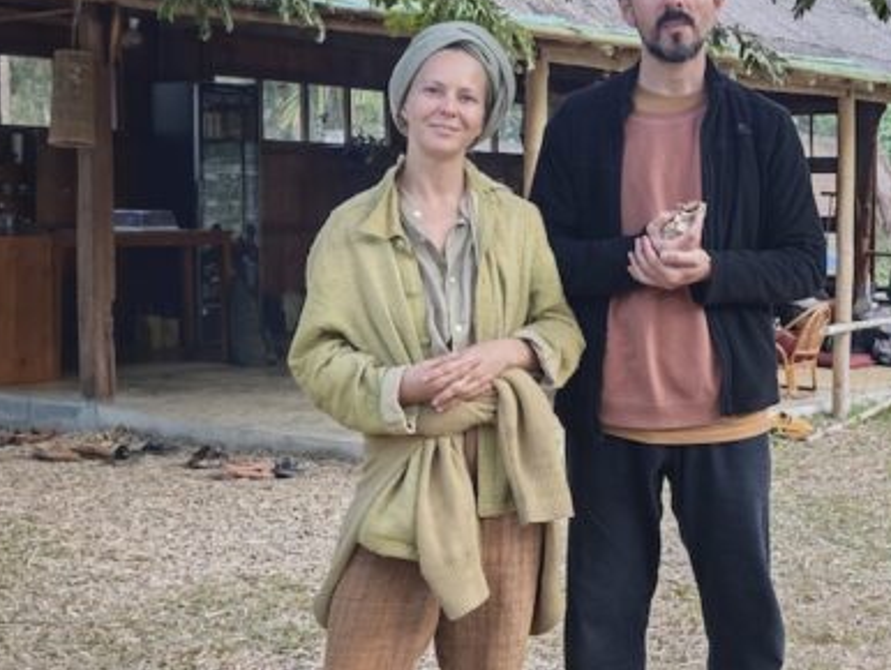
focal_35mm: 61
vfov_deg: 24.0
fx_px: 1571
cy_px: 303
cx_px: 628
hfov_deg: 31.3
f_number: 1.6
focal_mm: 6.55
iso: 400
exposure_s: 1/79.9
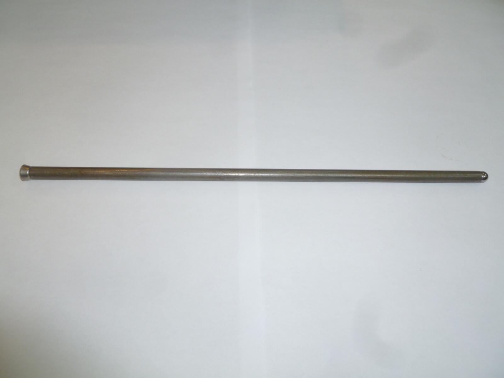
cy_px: 189
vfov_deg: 49.7
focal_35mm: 28
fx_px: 408
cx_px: 252
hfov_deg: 63.4
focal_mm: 5
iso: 100
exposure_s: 1/30
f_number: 3.3
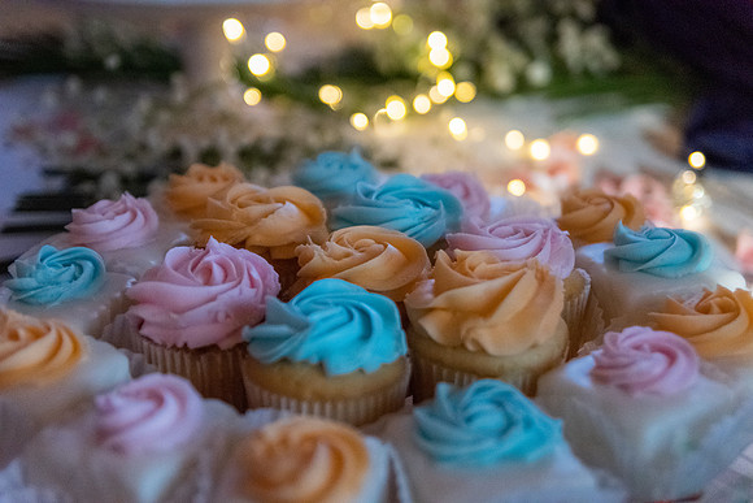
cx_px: 376
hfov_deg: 27.0
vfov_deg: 18.2
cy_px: 252
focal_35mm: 75
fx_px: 1569
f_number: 2.8
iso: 5000
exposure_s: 1/640
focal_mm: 50
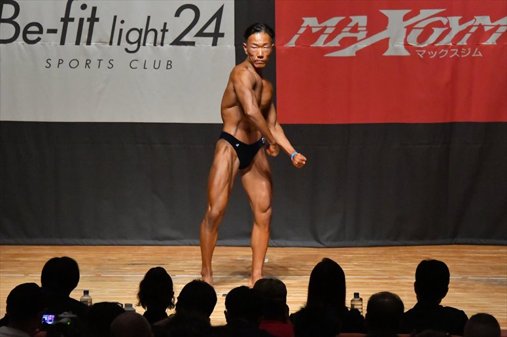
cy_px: 168
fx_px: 3378
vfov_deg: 5.7
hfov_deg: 8.6
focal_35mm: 240
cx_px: 254
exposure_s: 1/400
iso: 12800
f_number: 5.6
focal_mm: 160
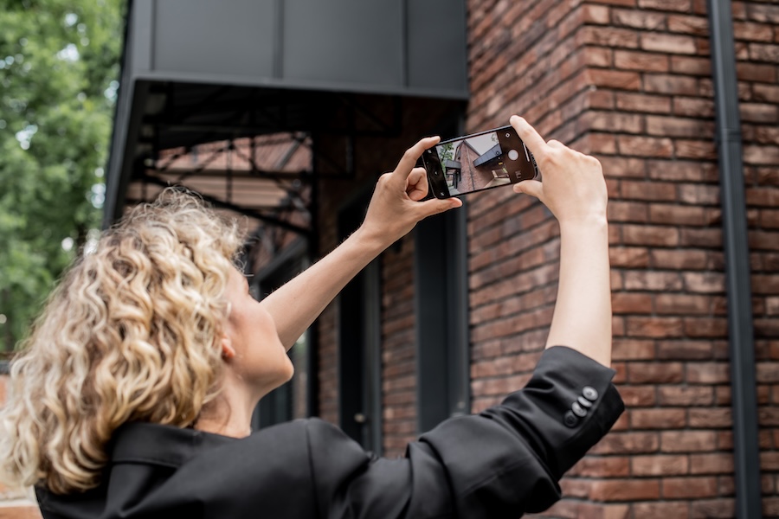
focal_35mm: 50
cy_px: 260
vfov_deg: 27.0
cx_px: 390
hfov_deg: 39.6
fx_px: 1082
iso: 160
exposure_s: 1/160
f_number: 4
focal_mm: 50
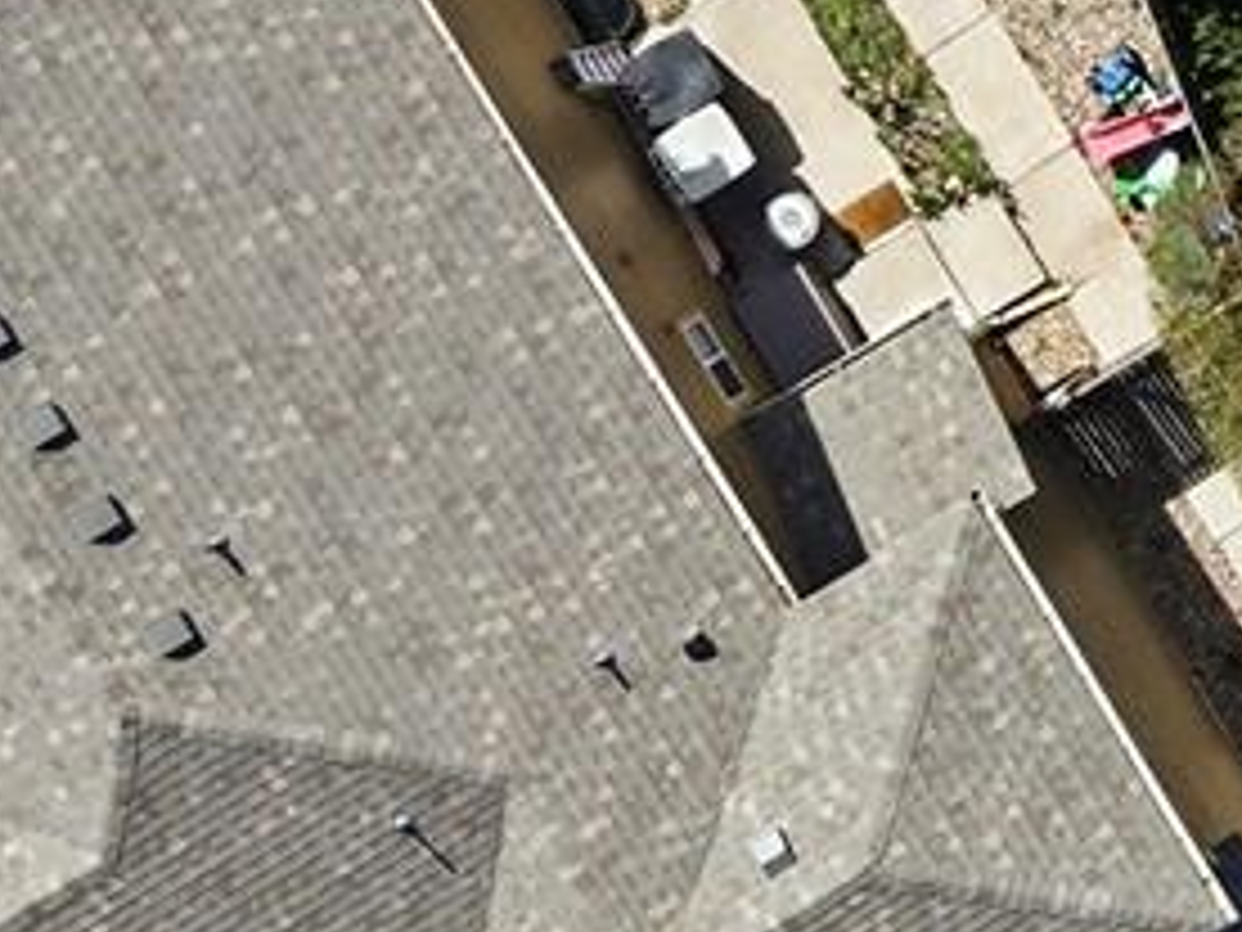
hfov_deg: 13.4
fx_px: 4987
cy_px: -351
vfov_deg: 10.4
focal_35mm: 139
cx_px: 1836
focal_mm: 8.7
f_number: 1.8
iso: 110
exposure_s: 1/3200
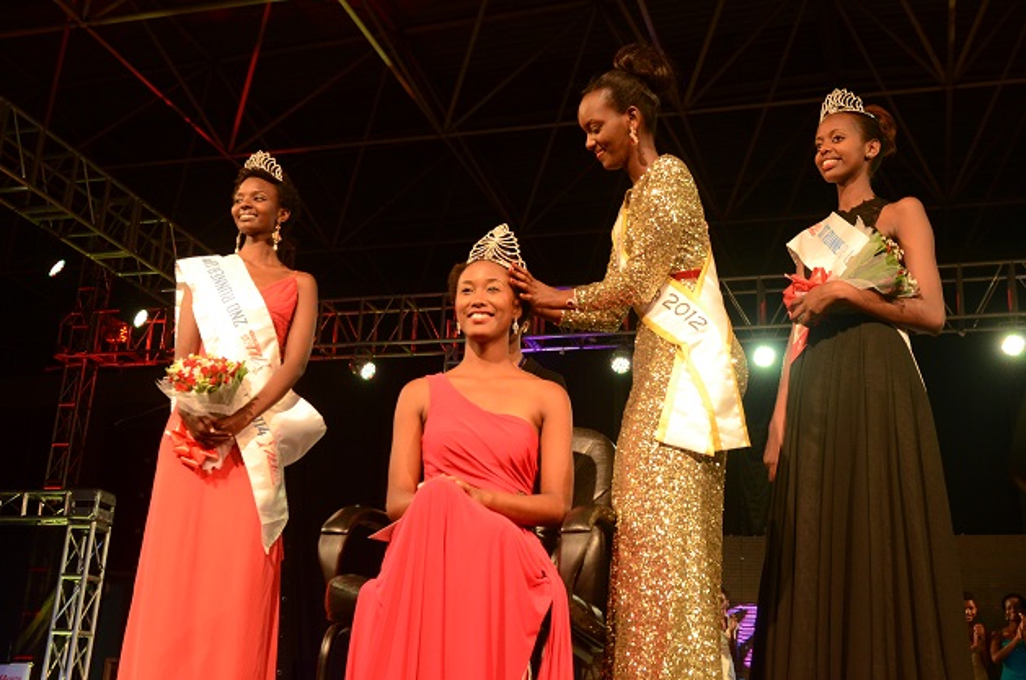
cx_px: 513
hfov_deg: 42.4
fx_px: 1323
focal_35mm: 46
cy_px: 340
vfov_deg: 28.8
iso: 1600
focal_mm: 31
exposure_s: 1/160
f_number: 5
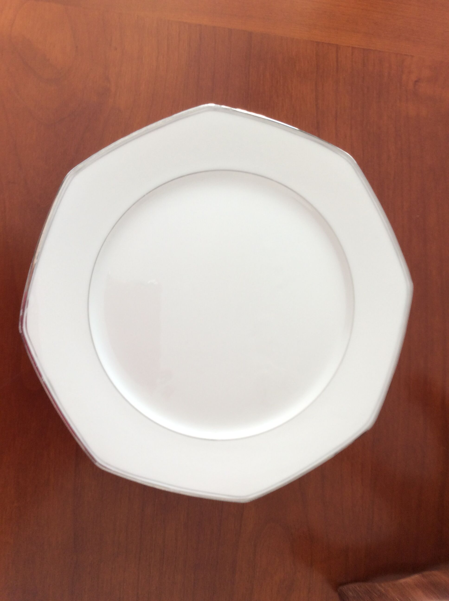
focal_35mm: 32
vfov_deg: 56.9
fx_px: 555
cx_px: 224
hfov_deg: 44.1
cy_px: 300
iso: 40
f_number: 2.4
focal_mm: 3.3
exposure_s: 1/33
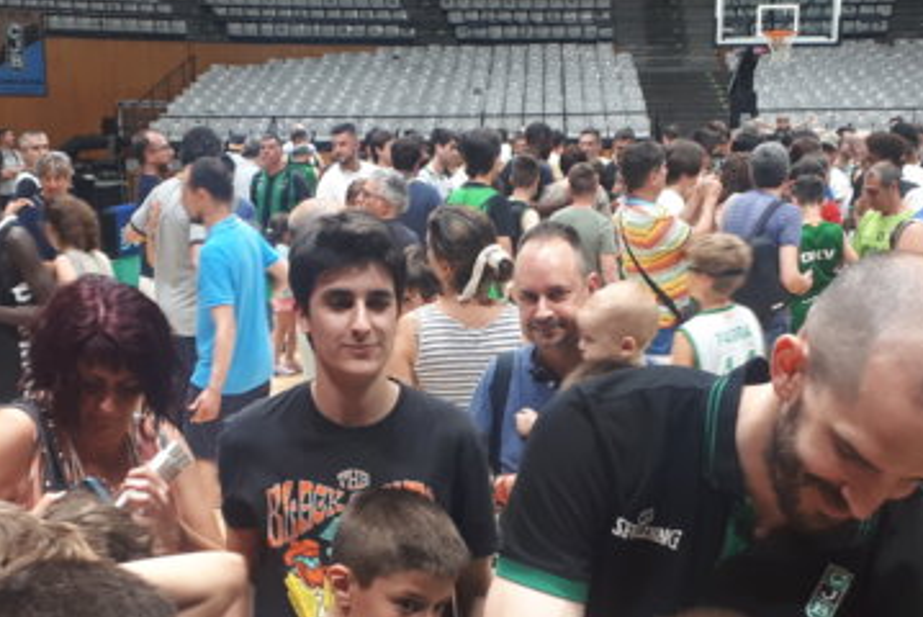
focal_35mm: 60
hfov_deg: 33.4
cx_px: 447
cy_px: 514
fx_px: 1540
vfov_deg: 22.3
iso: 64
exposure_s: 1/33
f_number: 1.9
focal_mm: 3.6
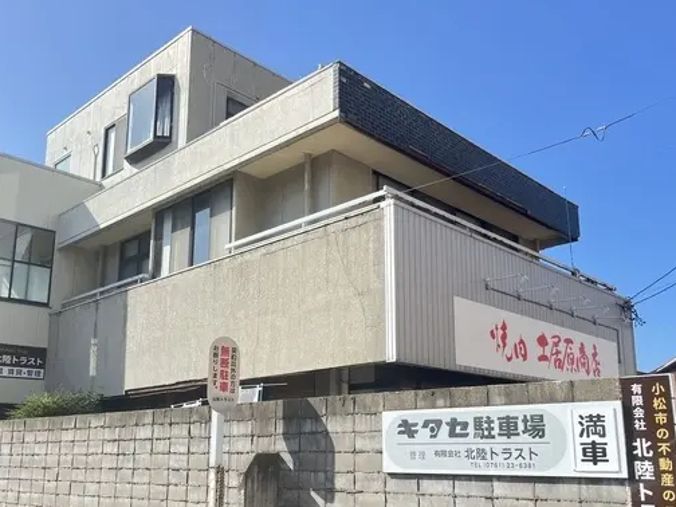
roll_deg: +1.3
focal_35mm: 33
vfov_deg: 42.7
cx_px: 373
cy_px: 310
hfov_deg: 55.2
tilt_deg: +10.9
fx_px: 644
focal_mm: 5.1
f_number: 1.6
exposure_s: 1/1355
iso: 50
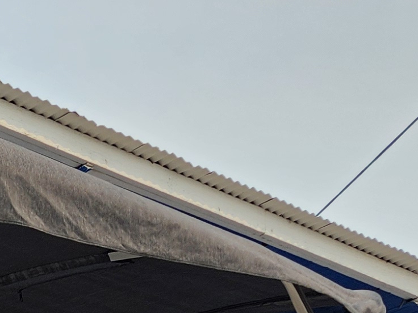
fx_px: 1509
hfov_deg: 13.7
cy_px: 812
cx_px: -378
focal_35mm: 125
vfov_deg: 10.0
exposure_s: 1/1192
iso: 20
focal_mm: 5.4
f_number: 1.8
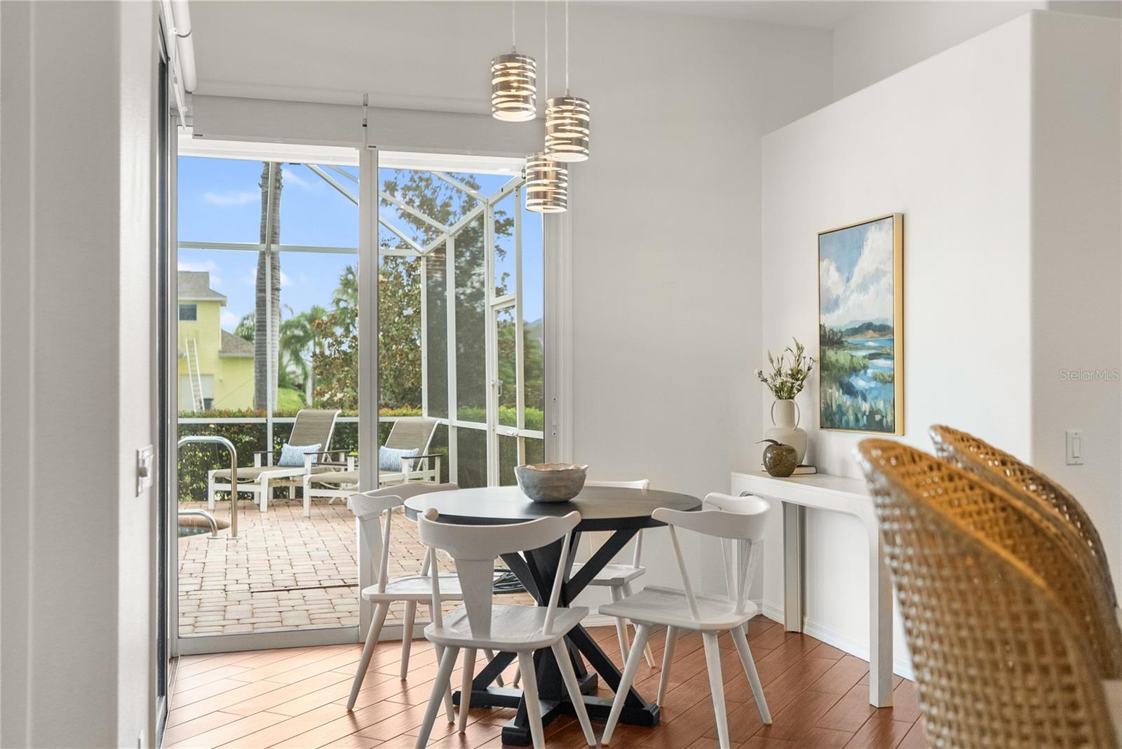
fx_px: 1091
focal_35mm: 35
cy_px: 374
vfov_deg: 37.9
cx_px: 561
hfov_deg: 54.4
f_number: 2.8
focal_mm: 35
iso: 1250
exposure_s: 1/750
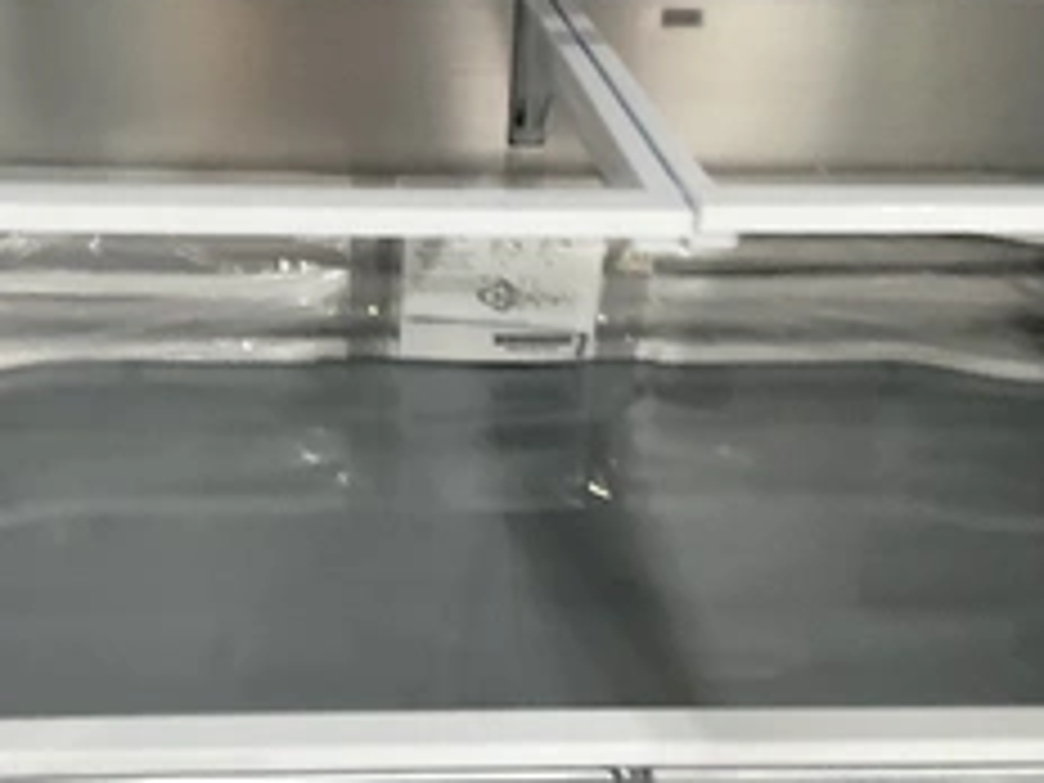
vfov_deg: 29.1
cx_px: 414
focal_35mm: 50
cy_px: 396
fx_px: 1508
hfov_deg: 38.0
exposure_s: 1/60
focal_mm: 3
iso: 200
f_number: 1.8
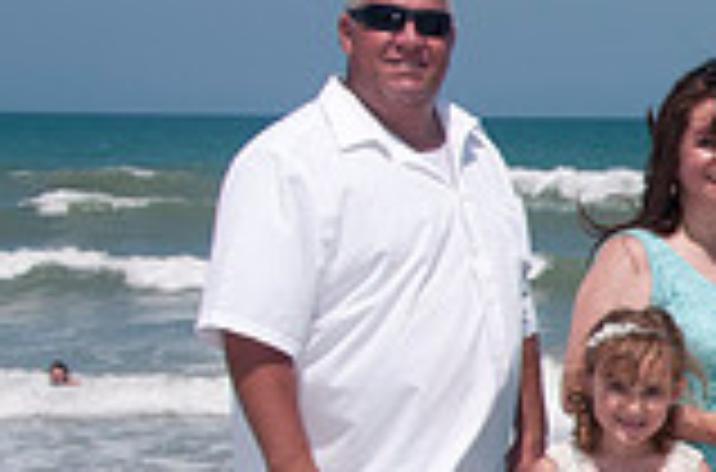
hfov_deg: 12.9
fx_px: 2935
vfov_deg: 9.2
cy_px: 389
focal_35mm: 148
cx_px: 1180
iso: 100
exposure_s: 1/250
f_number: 13
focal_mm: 27
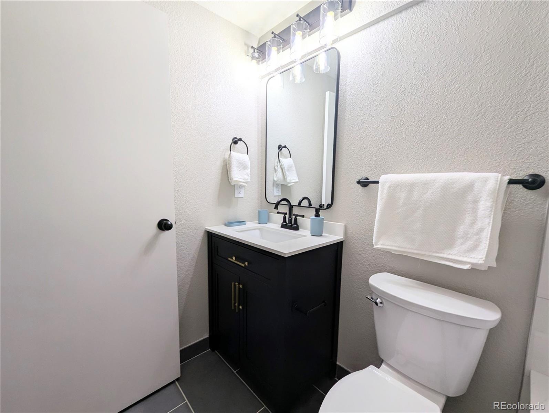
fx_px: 206
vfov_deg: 90.1
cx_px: 274
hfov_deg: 106.1
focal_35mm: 13
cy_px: 206
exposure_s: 1/232
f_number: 2.2
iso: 45
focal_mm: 1.95
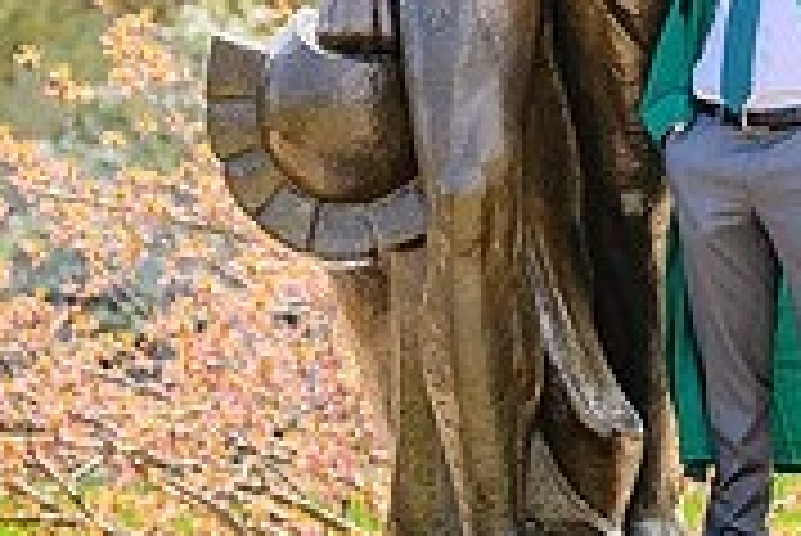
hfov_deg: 6.3
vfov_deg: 4.2
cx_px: 608
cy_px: -65
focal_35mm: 326
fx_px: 7259
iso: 400
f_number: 4
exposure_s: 1/2000
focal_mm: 100
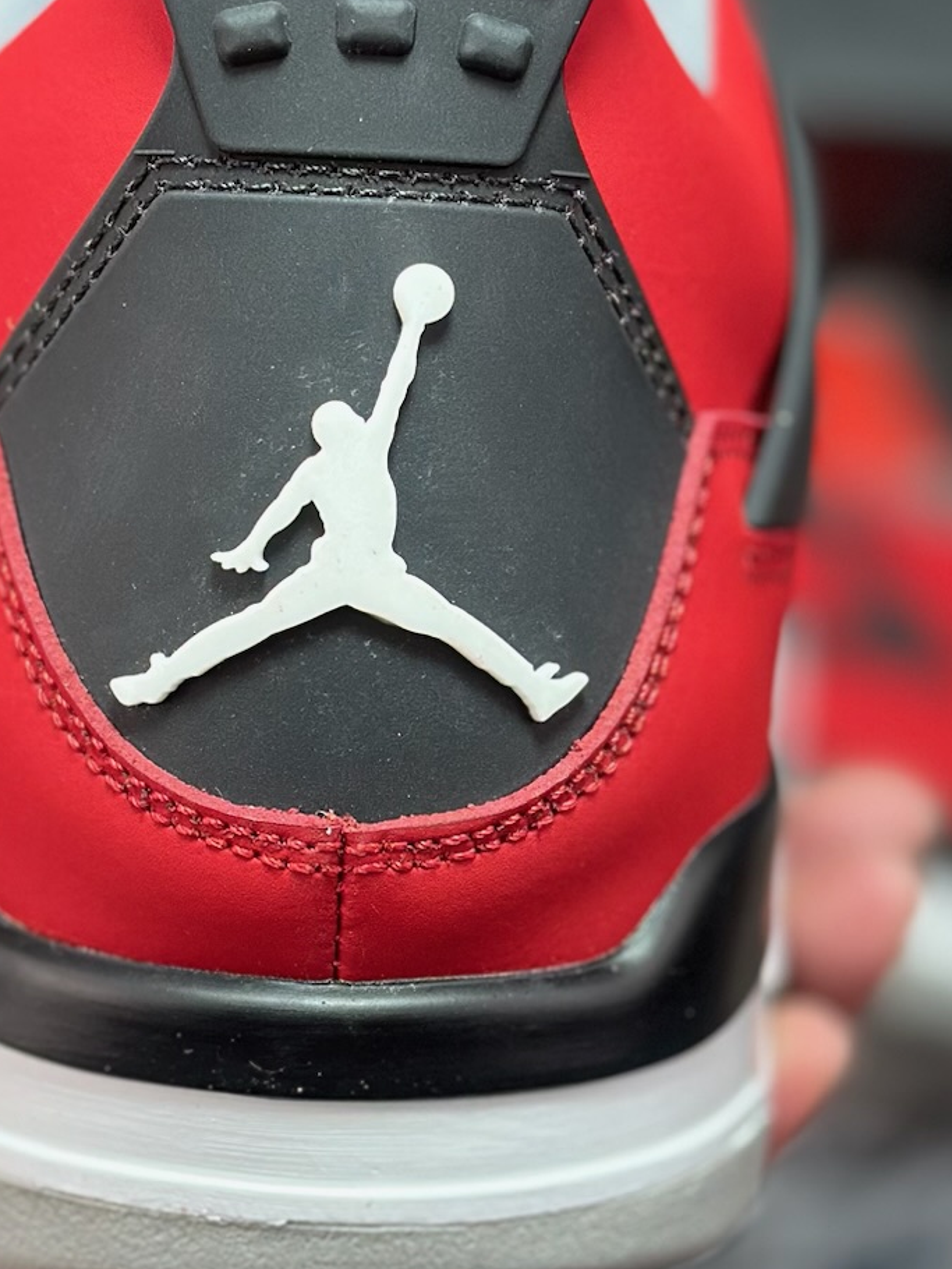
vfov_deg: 18.2
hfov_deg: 13.7
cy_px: 590
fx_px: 3958
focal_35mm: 108
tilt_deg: -63.2
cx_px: 382
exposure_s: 1/411
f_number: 1.78
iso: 80
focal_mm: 6.86
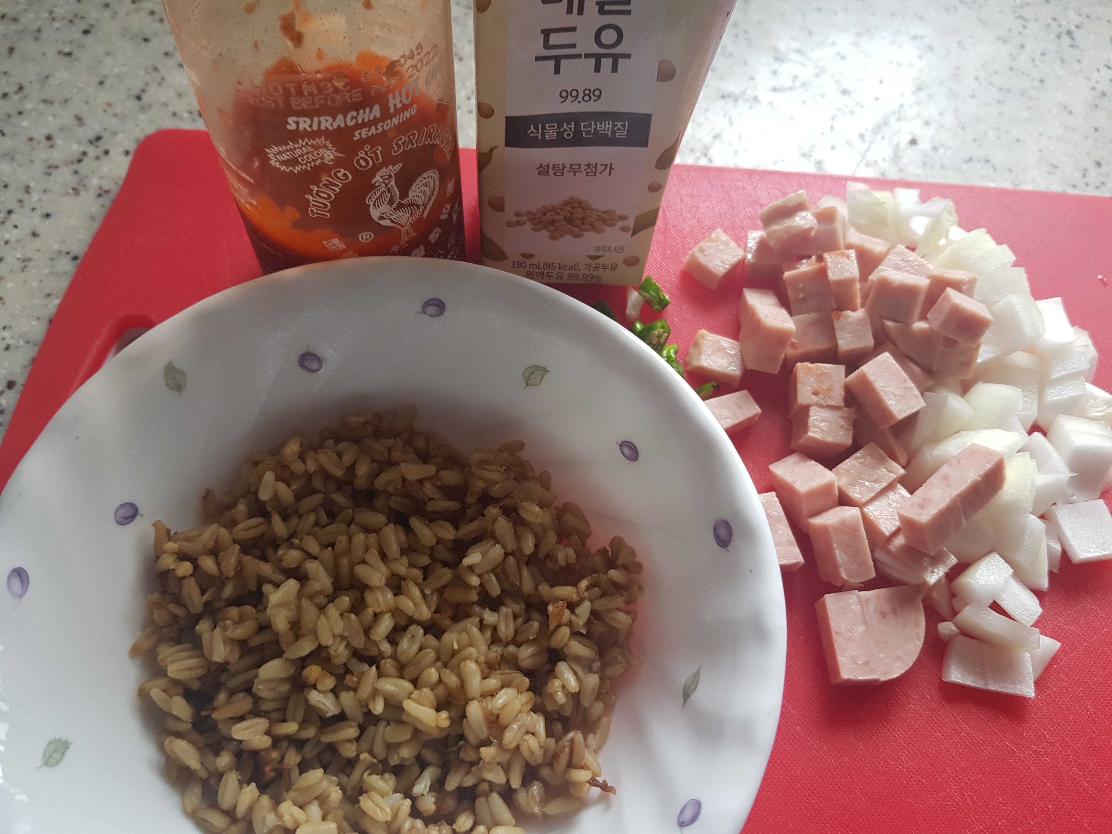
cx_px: 556
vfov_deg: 53.1
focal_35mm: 26
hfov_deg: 67.3
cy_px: 417
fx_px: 835
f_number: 1.7
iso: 80
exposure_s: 1/50
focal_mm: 4.3
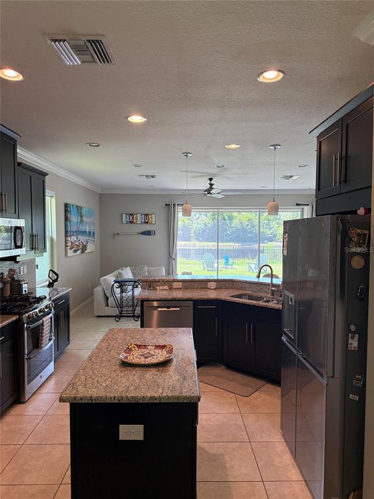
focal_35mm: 24
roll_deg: -0.2
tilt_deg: -2.2
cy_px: 250
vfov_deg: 71.6
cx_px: 187
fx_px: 346
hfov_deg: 56.8
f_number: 1.78
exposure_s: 1/120
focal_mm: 6.76
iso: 320
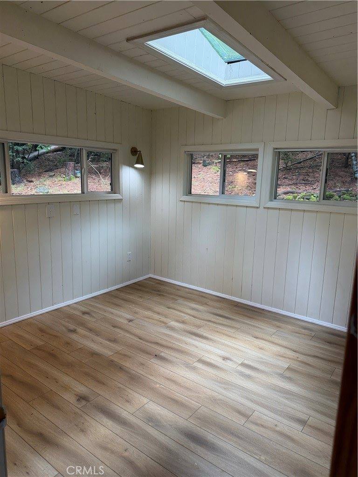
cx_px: 179
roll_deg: -1.4
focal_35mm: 24
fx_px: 331
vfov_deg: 71.6
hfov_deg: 56.8
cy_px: 238
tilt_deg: -10.3
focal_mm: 6.76
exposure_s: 1/120
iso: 160
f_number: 1.78
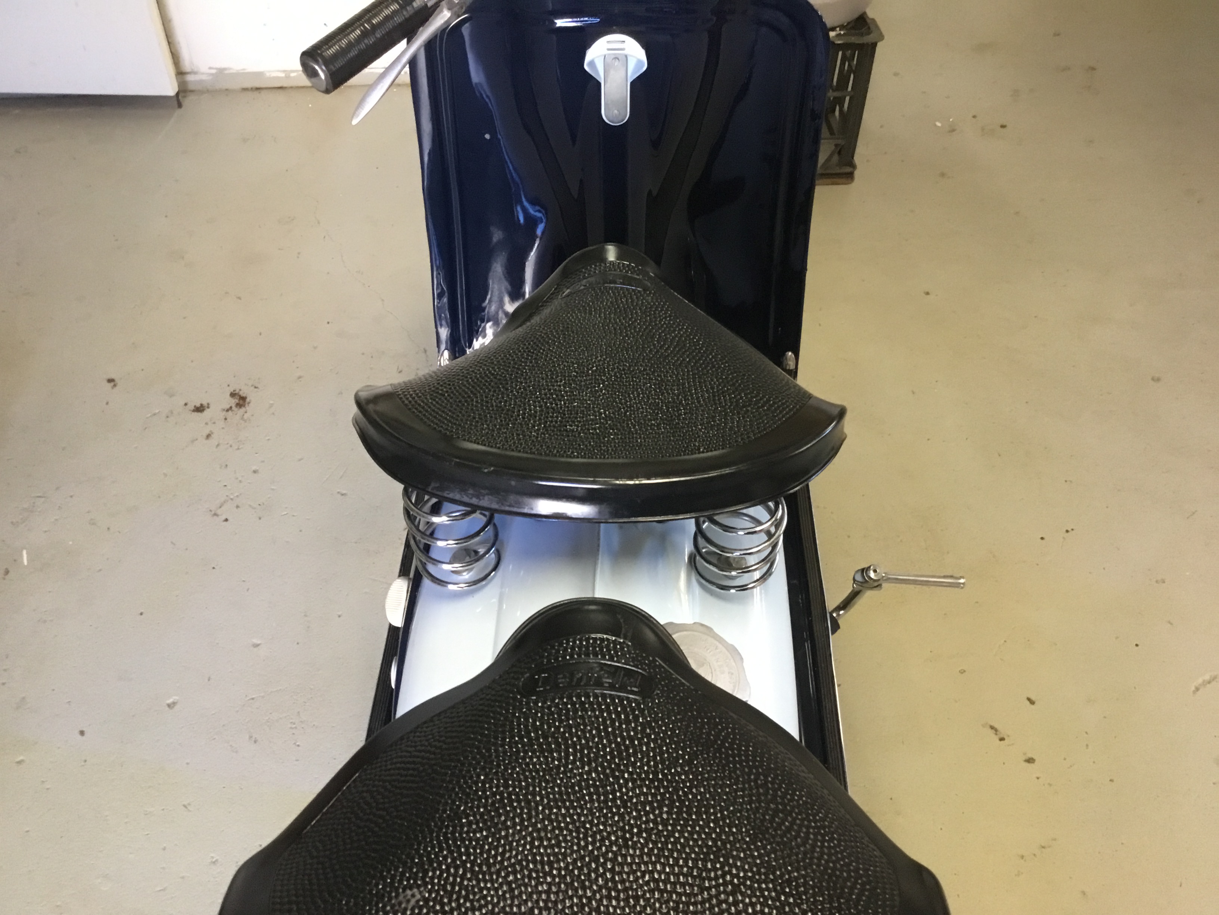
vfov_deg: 45.4
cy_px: 458
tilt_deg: -46.5
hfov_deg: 58.4
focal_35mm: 31
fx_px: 1092
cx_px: 610
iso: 200
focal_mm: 3.3
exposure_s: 1/33
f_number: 2.4
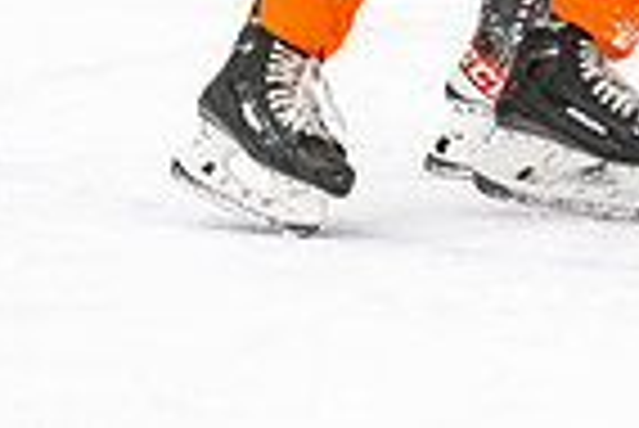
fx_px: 13806
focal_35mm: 777
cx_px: 1523
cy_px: -347
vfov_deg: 1.8
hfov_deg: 2.6
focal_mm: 155
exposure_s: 1/640
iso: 2000
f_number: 2.8
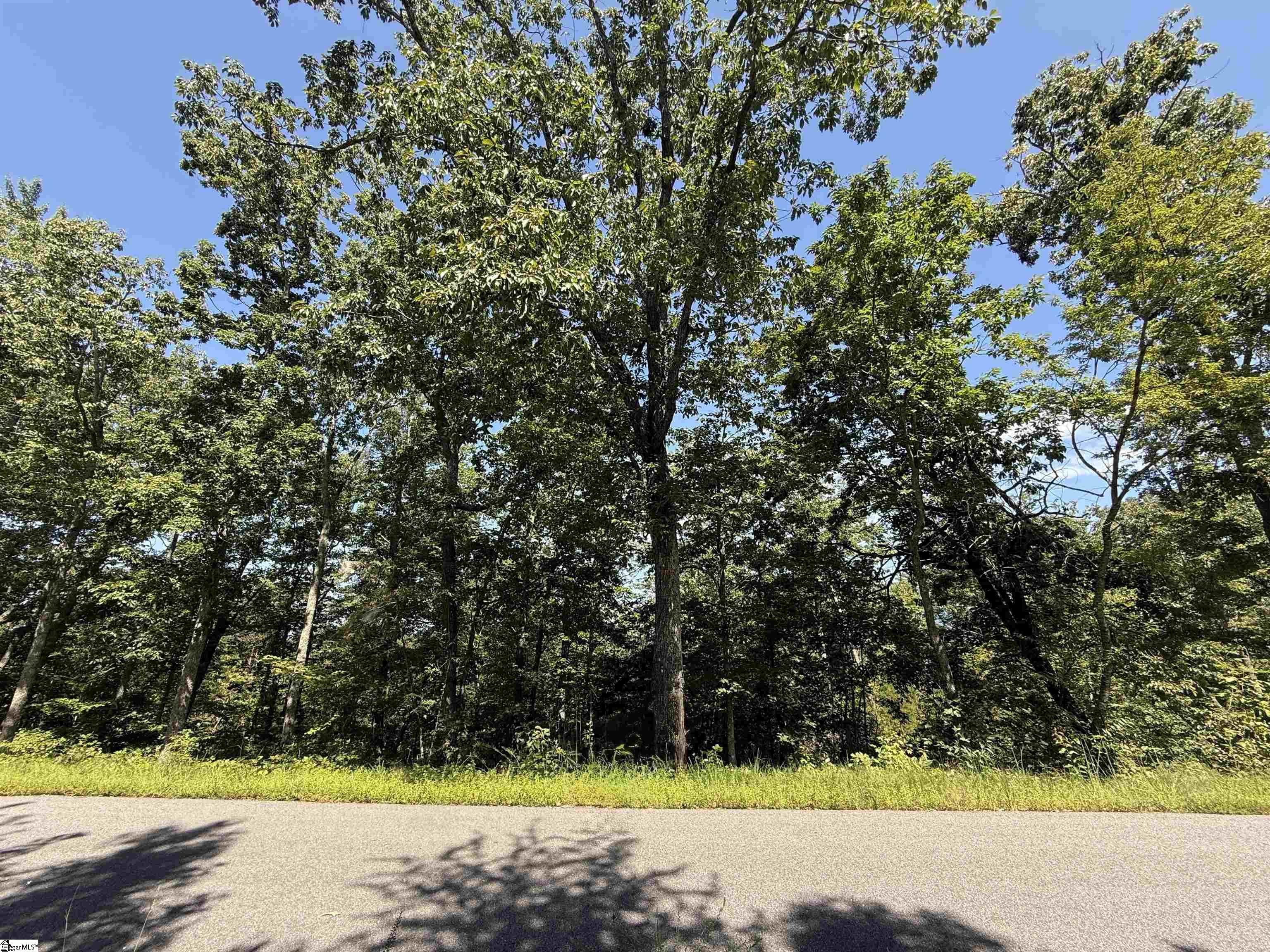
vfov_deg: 85.7
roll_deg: -0.1
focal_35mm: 14
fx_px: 514
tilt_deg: +19.7
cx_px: 635
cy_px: 476
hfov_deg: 102.1
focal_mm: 2.22
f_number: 2.2
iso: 50
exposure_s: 1/335
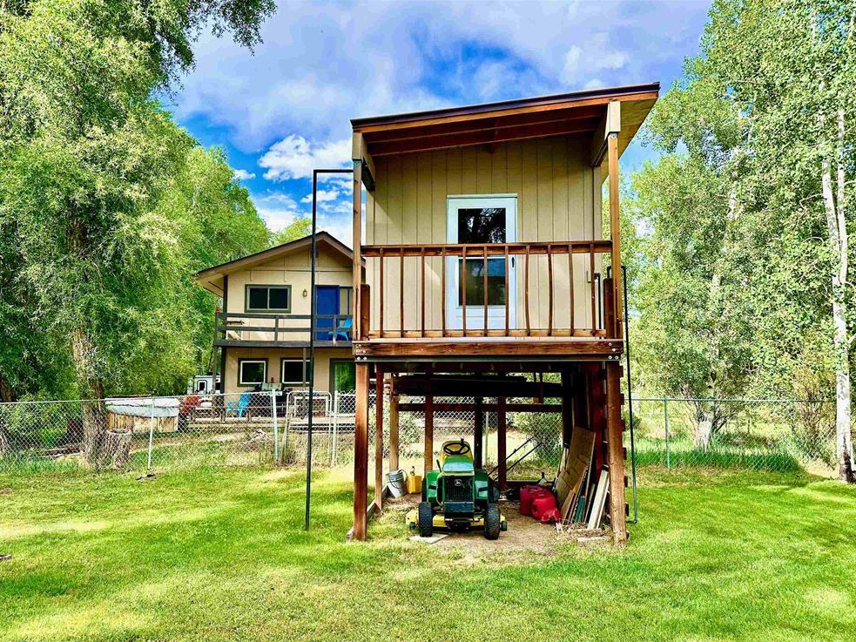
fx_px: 618
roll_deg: +0.3
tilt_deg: +6.1
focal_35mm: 25
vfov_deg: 54.9
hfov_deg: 69.4
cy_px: 334
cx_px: 431
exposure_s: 1/1183
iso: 80
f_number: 1.78
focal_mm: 6.86
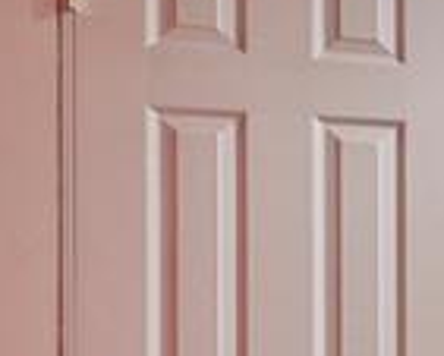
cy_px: 222
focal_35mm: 109
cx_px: 1175
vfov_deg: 14.1
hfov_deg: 12.3
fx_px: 1433
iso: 400
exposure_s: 1/2.5
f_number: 8
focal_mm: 16
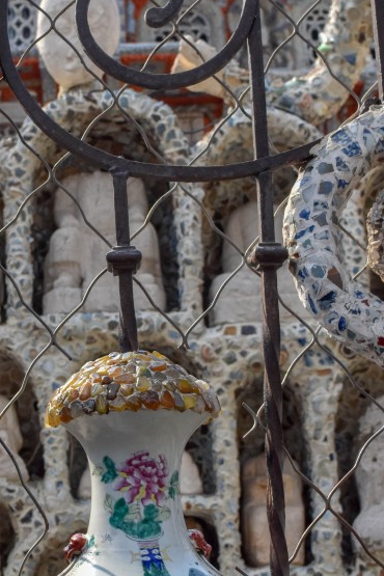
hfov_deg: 19.3
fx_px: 1120
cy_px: 272
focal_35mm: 70
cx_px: 90
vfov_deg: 28.8
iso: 400
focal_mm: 24
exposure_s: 1/1500
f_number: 5.6
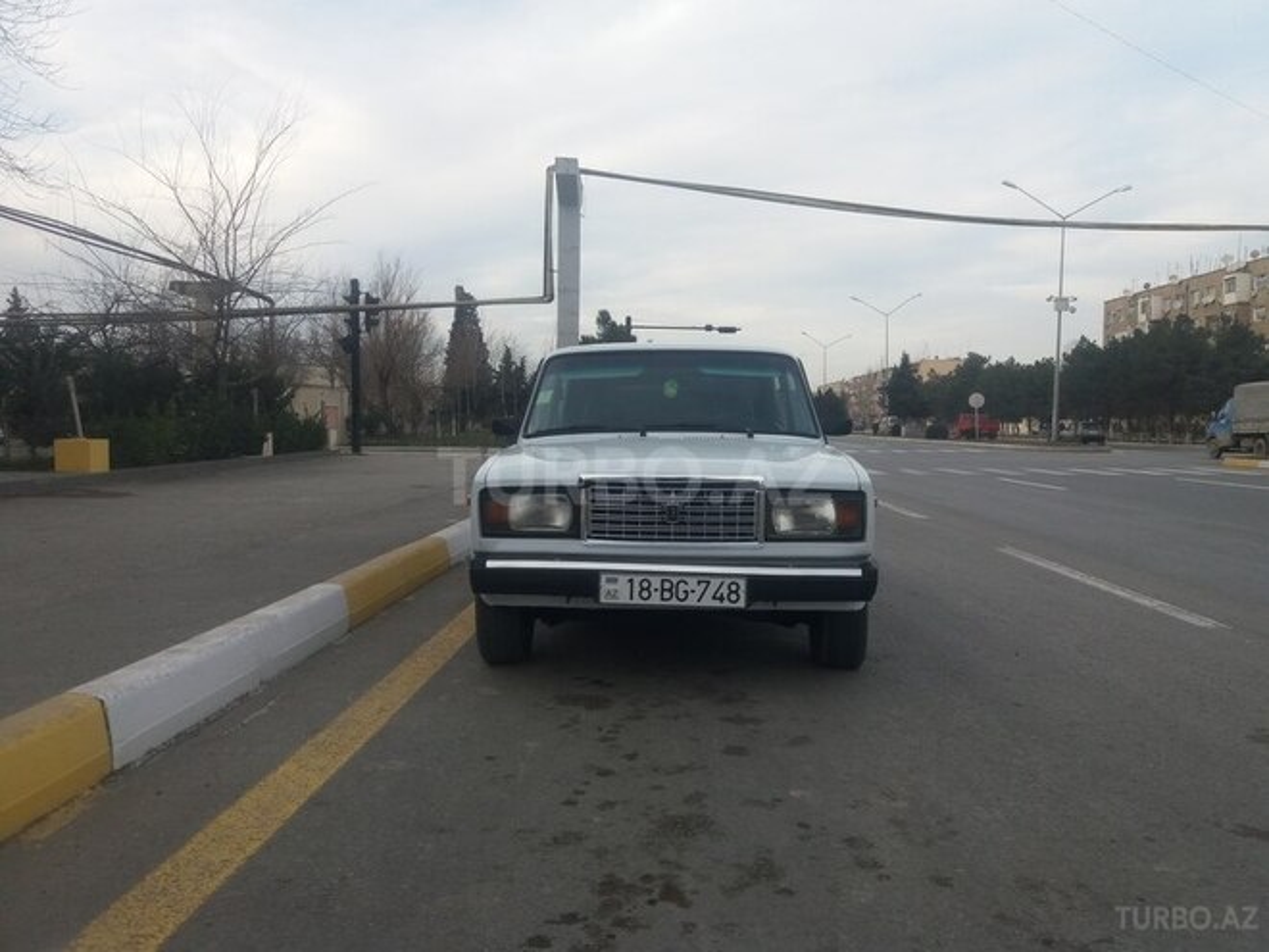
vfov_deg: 49.7
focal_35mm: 28
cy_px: 476
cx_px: 634
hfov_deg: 63.4
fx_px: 1026
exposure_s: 1/473
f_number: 1.9
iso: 64
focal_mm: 3.7
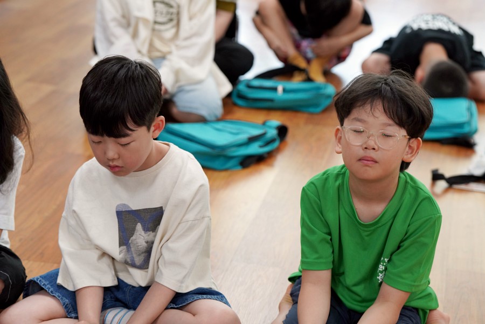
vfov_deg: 16.3
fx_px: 1132
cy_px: 162
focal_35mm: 84
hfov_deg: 24.2
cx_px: 242
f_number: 4
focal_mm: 84
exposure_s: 1/160
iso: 1600
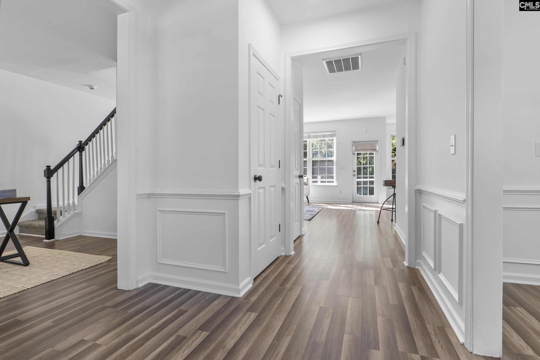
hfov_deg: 95.0
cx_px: 270
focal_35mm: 16
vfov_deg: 72.1
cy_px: 180
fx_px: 247
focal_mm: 11
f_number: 6.3
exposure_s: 1/10
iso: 250
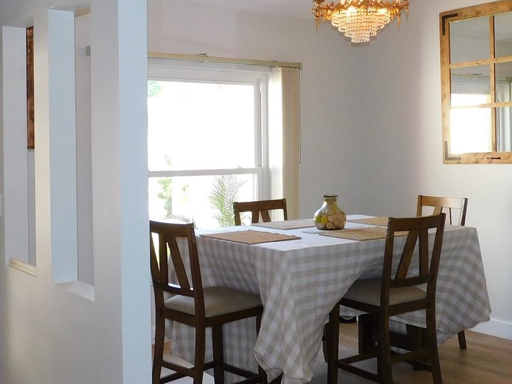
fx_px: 725
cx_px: 289
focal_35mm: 49
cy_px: 156
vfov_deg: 29.6
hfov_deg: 38.8
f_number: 3.3
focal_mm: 4.3
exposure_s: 1/30
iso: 140
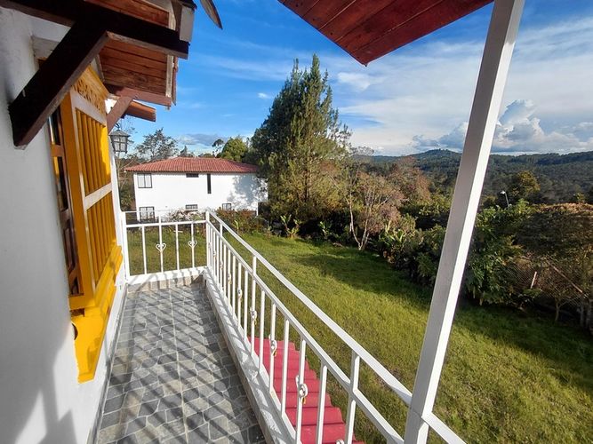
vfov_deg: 78.1
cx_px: 296
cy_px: 222
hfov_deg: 94.5
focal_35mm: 16
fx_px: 274
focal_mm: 1.64
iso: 40
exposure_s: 1/1409
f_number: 2.2
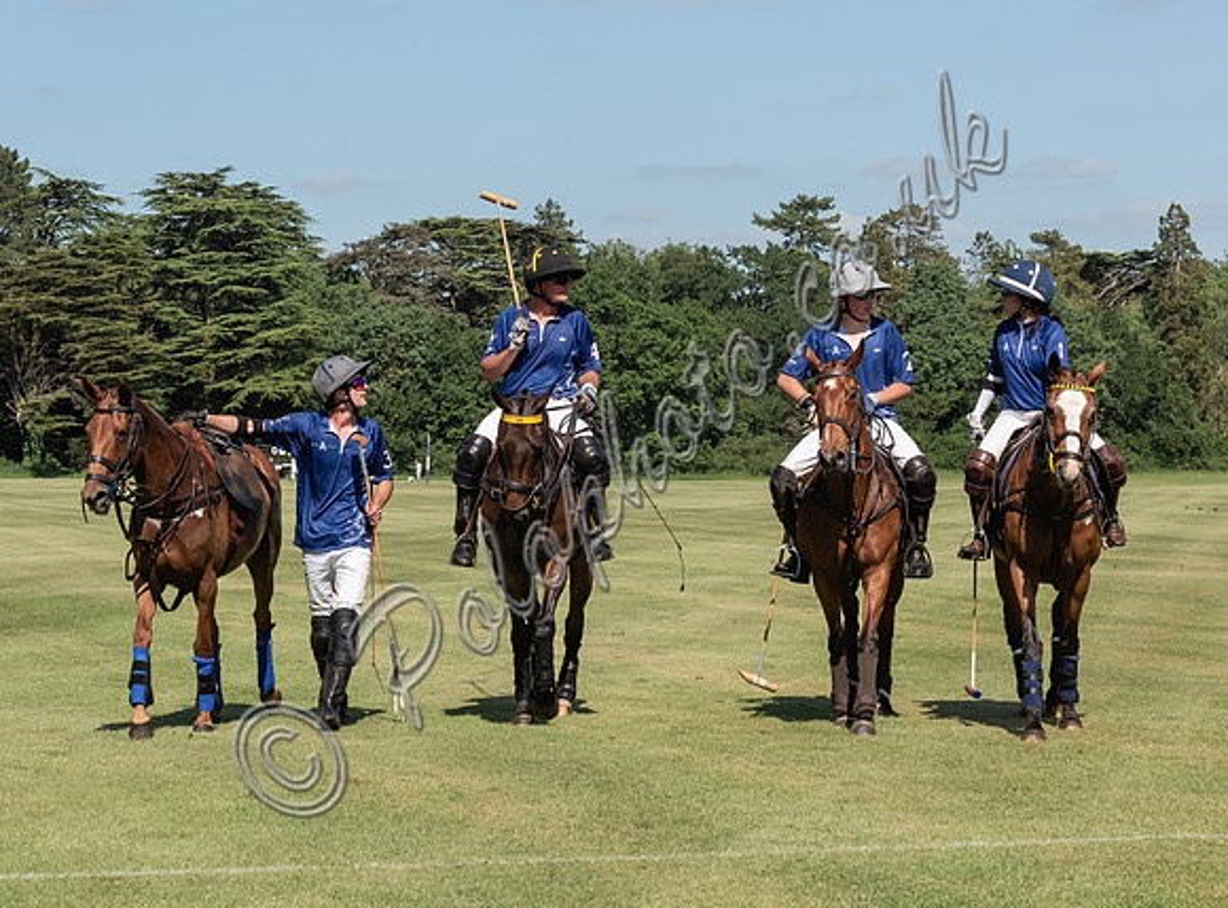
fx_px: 3565
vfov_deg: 14.5
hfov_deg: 19.5
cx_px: 515
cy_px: 417
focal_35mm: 101
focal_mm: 60
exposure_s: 1/640
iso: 640
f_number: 13
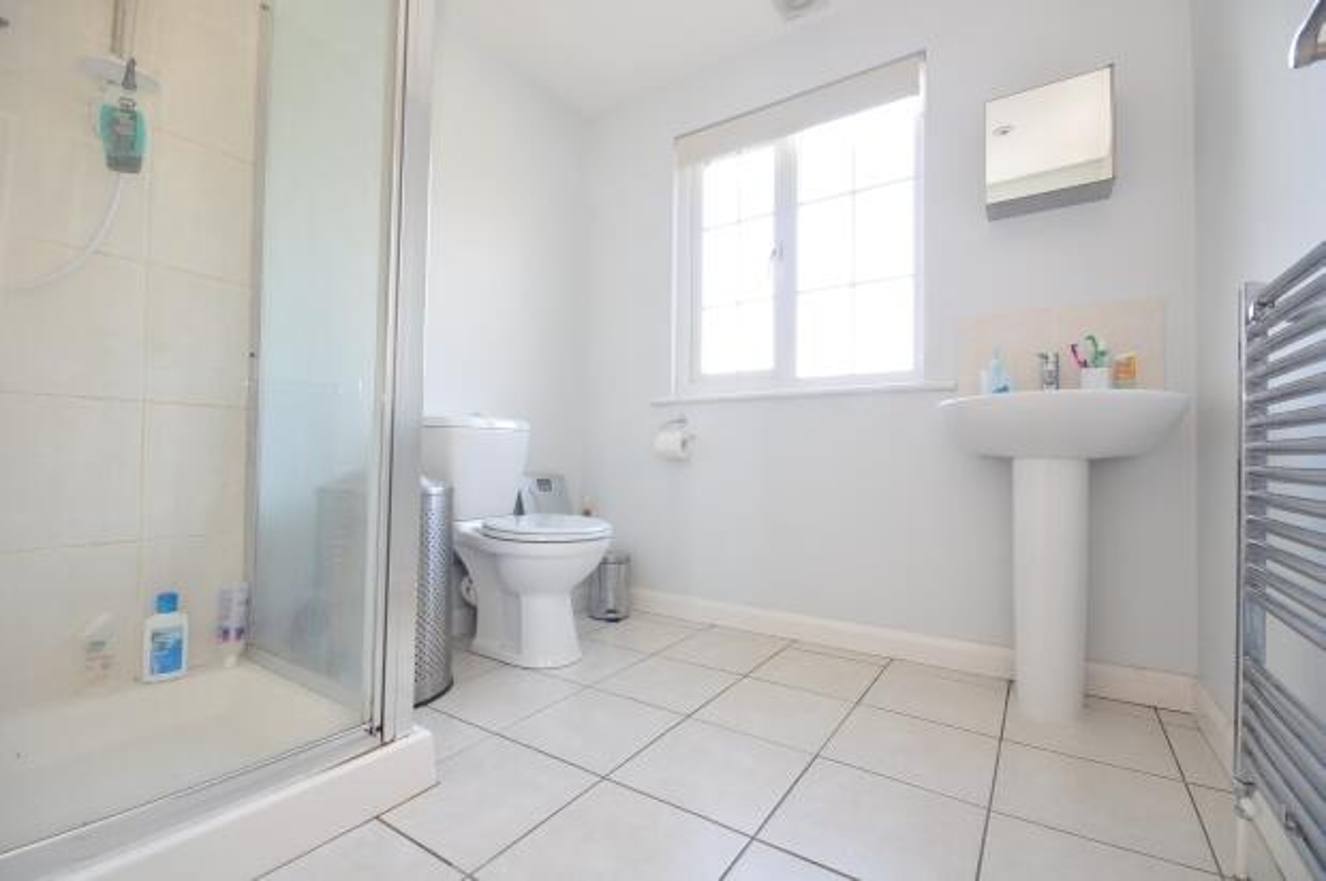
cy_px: 440
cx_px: 663
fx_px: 552
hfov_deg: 100.4
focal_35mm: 15
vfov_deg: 77.2
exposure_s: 1/2.5
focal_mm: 10
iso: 200
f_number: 11
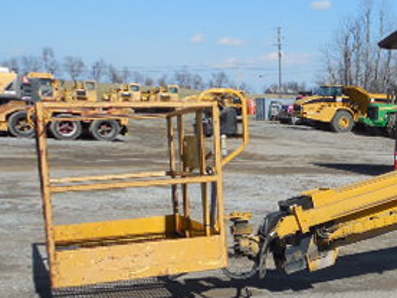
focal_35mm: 58
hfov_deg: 30.4
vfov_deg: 25.0
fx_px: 665
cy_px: 209
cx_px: 416
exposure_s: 1/400
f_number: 6.6
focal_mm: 4.5
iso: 125
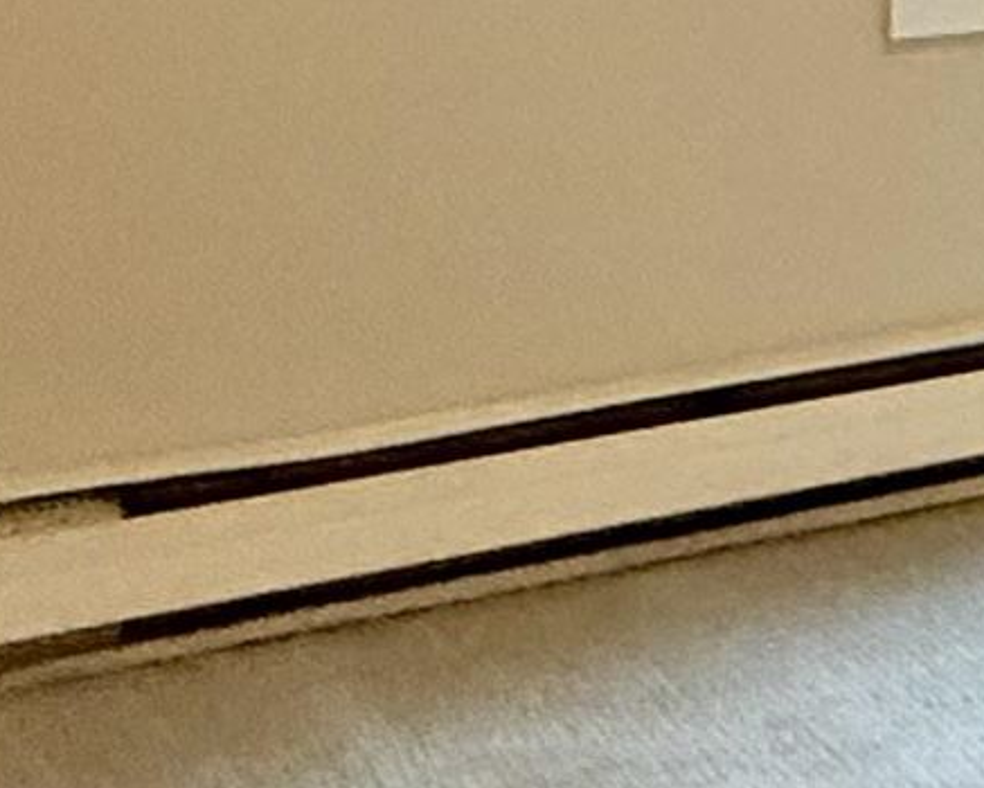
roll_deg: +0.3
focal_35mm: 96
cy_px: -399
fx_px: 2797
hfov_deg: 14.2
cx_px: 2310
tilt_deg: +1.8
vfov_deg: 14.9
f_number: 2.2
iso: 500
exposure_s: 1/60
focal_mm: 2.22
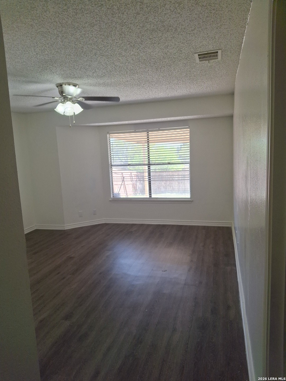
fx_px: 275
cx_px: 143
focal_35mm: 25
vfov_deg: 69.4
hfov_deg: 54.9
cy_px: 190
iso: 32
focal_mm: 4.69
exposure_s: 1/100
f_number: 1.8
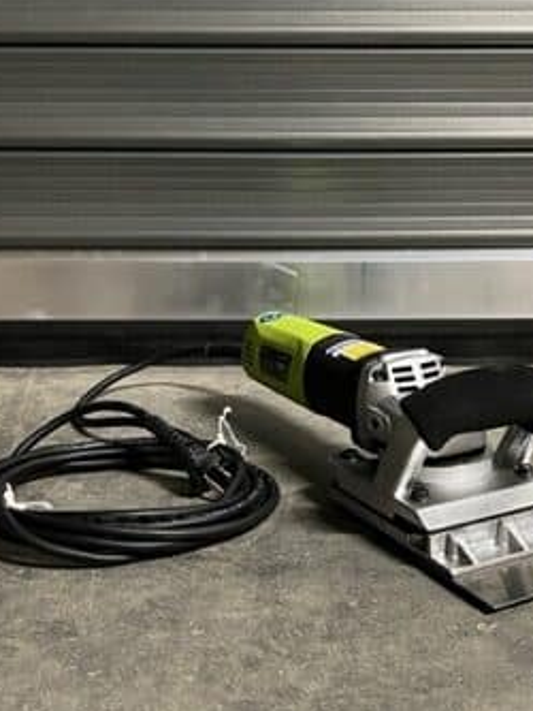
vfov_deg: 38.2
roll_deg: -0.2
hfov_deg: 29.0
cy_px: 363
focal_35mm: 50
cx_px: 326
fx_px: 1026
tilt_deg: -15.4
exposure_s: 1/33
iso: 400
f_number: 1.5
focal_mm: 5.7
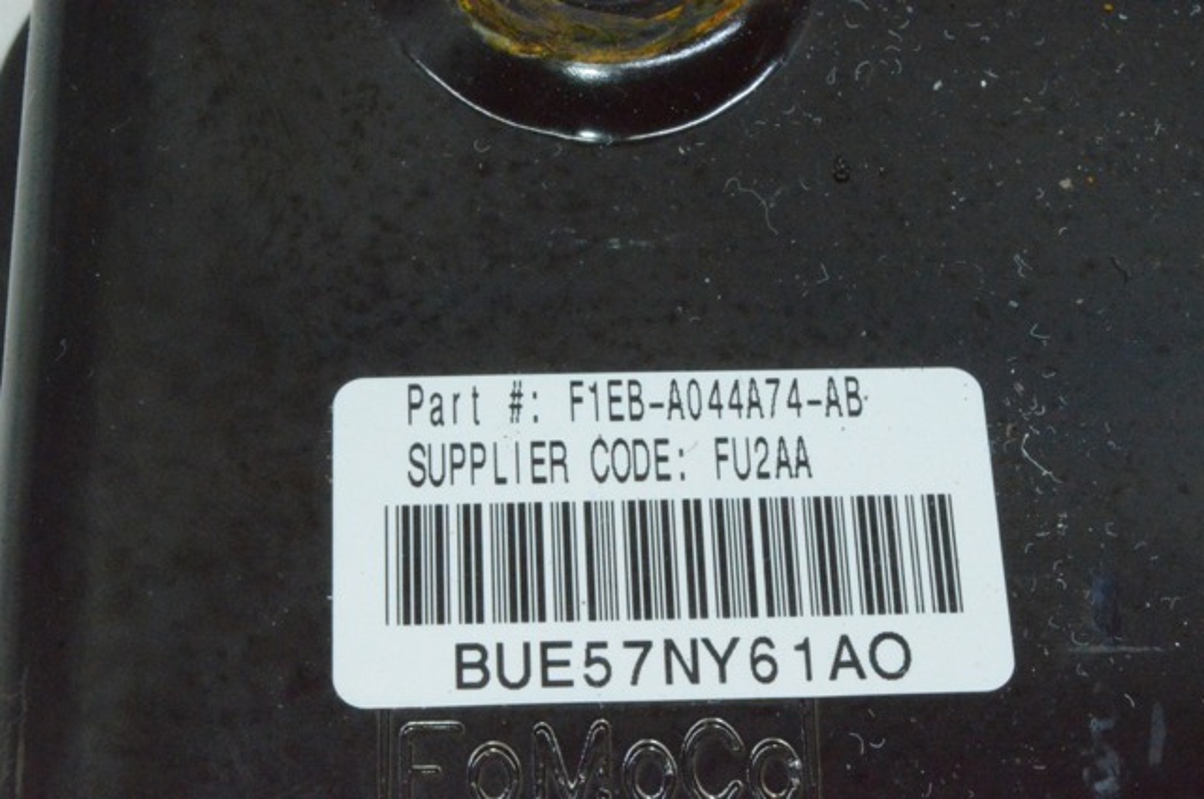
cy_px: 400
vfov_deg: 16.5
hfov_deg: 24.6
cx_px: 602
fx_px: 2756
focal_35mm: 82
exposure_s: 1/50
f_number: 36
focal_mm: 55
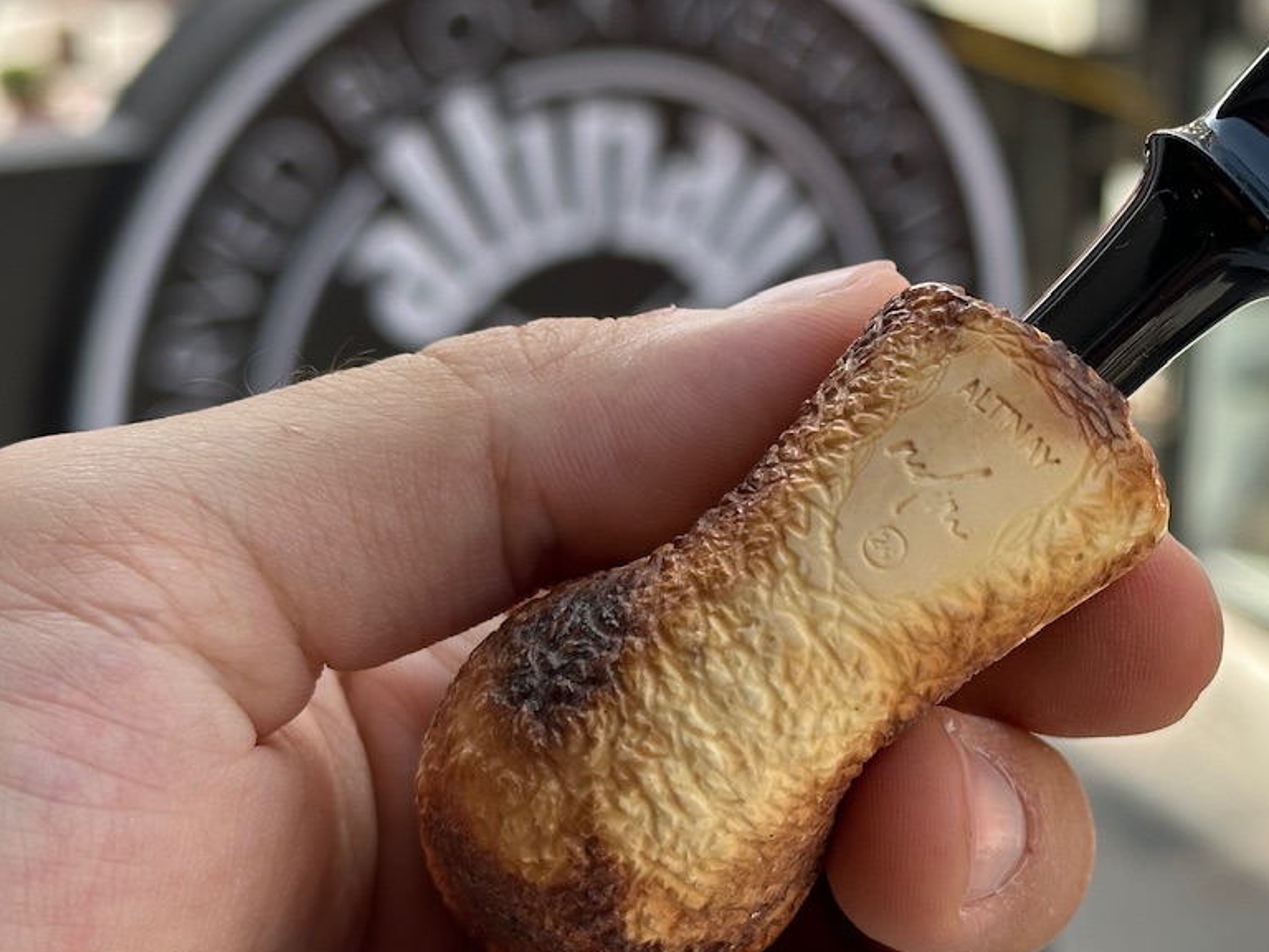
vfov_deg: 18.4
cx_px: 1028
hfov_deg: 24.0
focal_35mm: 80
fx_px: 2933
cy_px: 355
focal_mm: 6.86
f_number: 1.78
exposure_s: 1/694
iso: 64
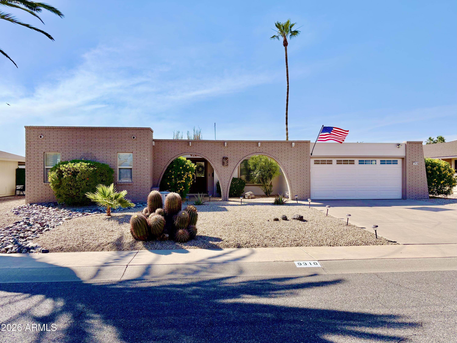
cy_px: 172
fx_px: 343
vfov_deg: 53.1
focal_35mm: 26
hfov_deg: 67.3
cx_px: 228
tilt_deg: +0.0
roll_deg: -1.1
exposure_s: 1/5348
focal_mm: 5.96
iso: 50
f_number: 1.6
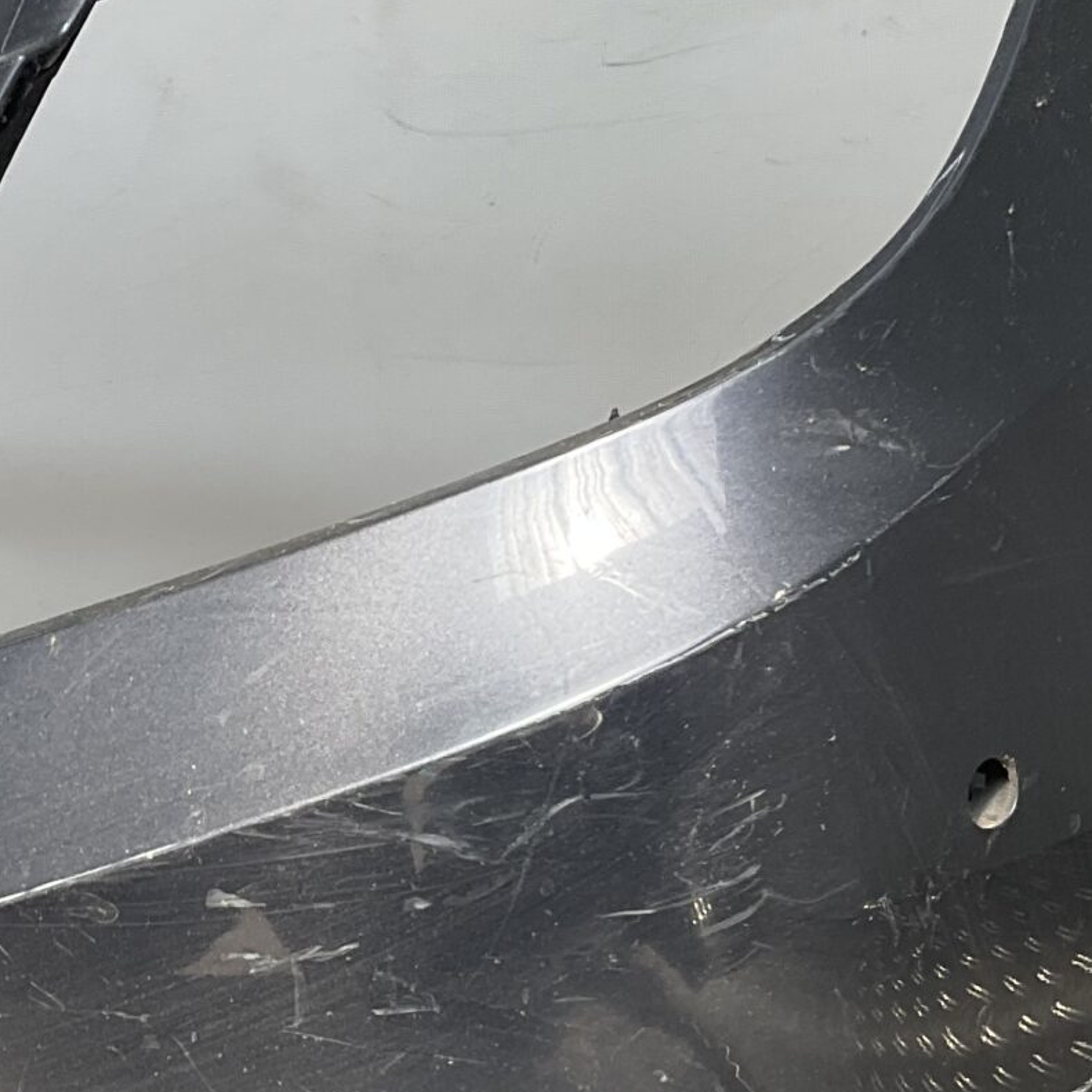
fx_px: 2962
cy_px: 781
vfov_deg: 20.8
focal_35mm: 83
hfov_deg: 20.3
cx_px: 46
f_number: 1.8
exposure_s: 1/264
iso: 16
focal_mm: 3
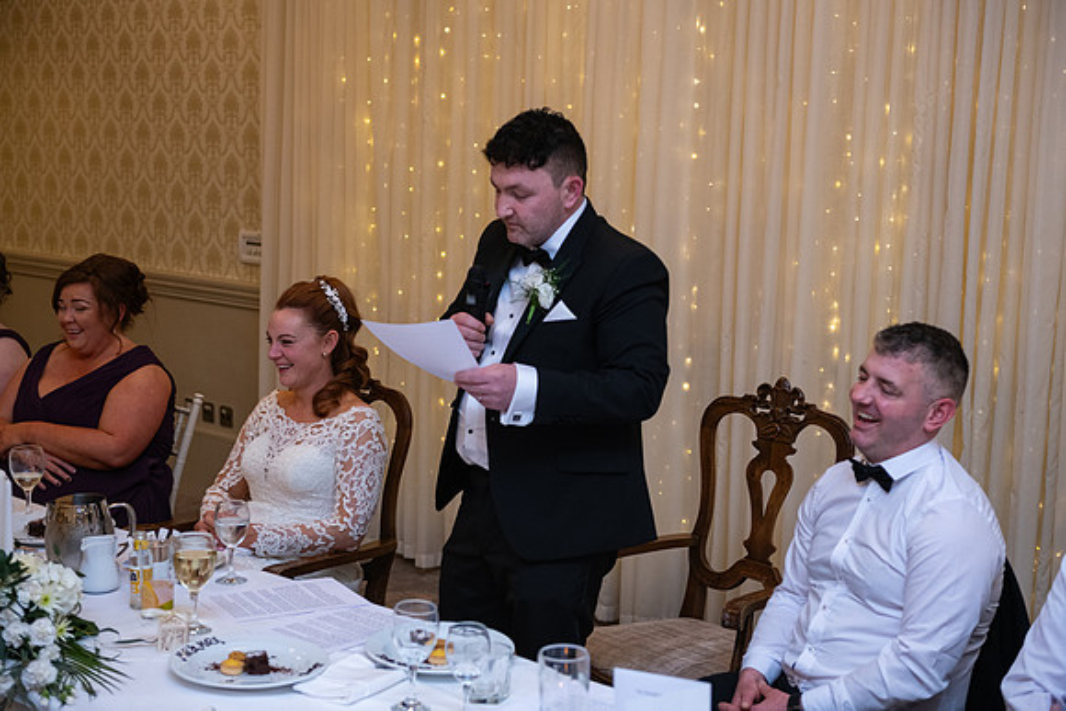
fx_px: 1659
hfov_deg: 35.6
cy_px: 356
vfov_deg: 24.2
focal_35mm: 56
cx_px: 533
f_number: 3.5
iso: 1000
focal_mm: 56
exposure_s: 1/160
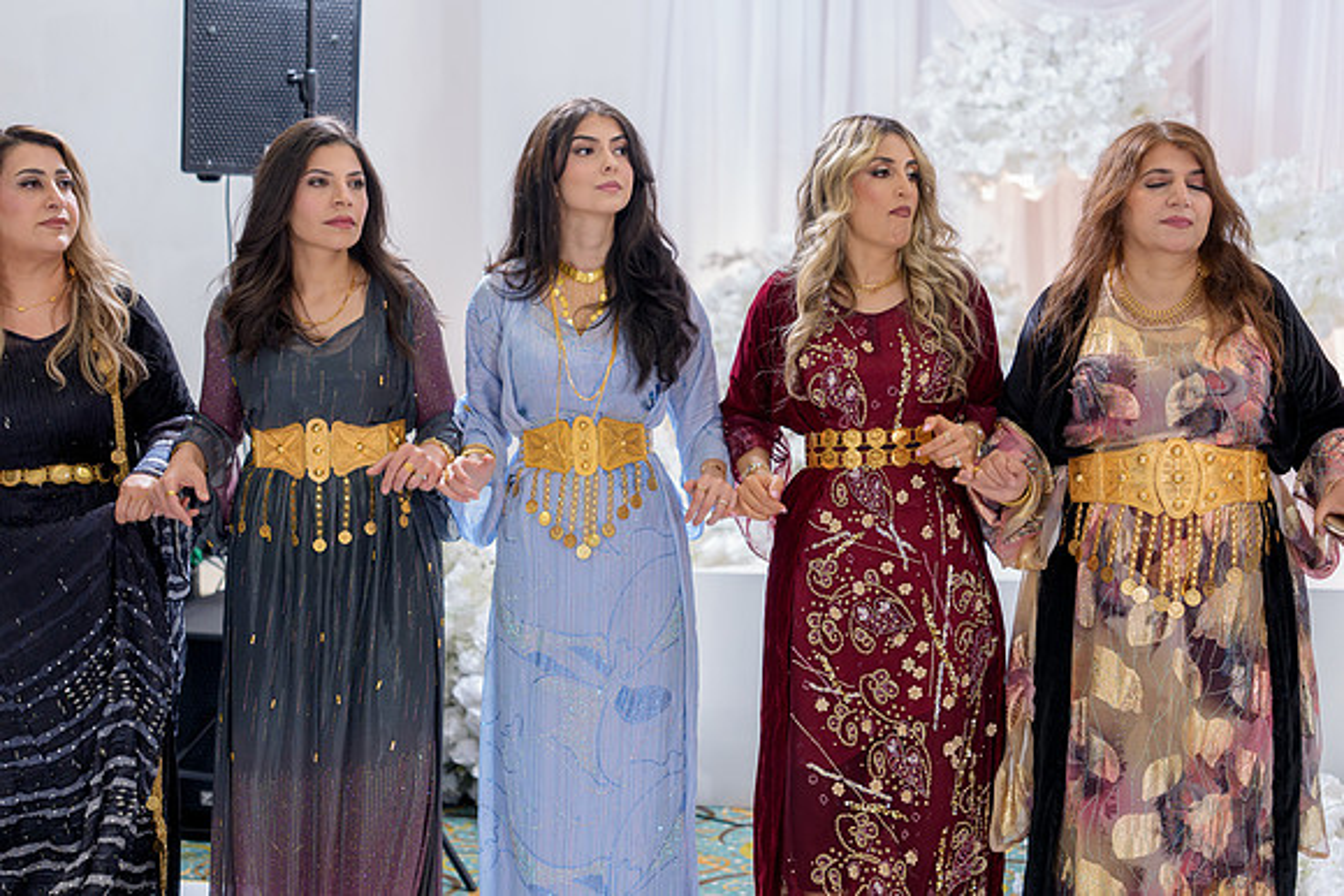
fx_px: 2041
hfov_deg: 36.4
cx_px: 672
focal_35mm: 55
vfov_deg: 24.8
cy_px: 448
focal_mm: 50
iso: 640
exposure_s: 1/200
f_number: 2
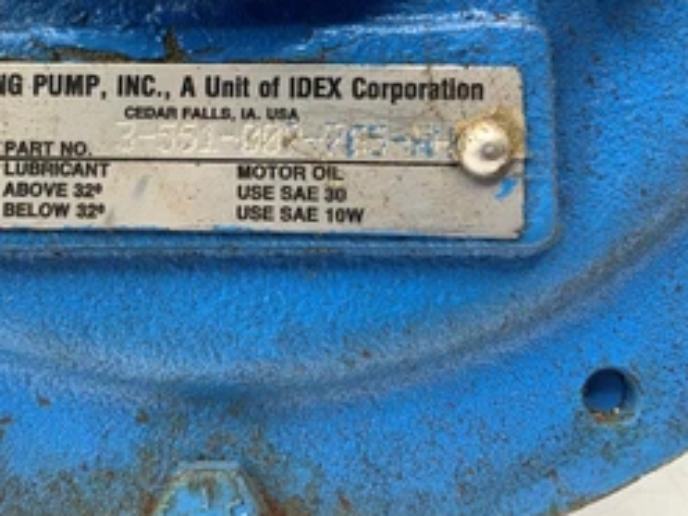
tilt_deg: -30.5
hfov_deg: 44.0
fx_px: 835
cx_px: 214
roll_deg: -1.0
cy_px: 108
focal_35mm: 42
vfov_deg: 33.4
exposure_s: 1/120
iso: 25
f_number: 1.8
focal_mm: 4.25
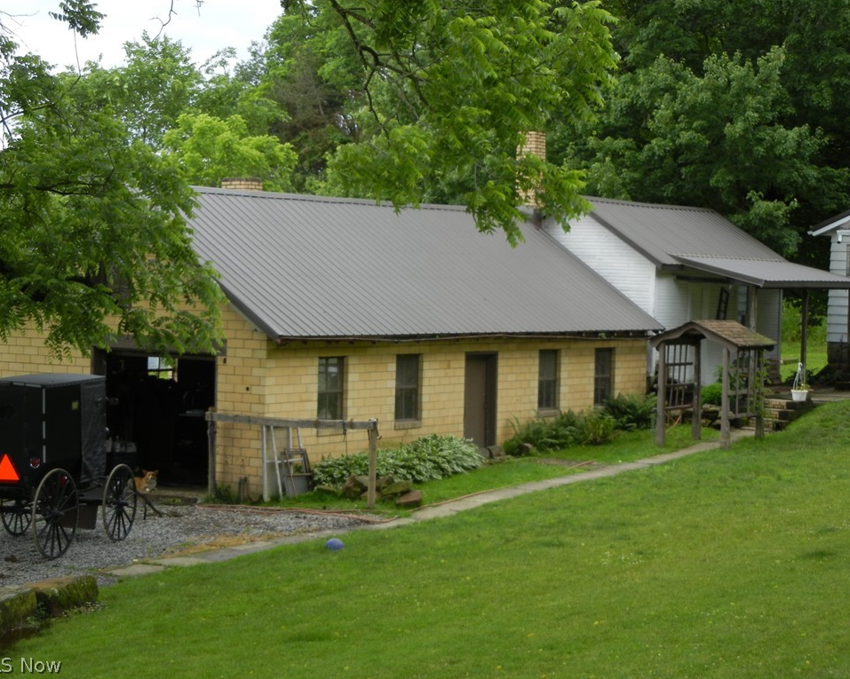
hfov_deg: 20.6
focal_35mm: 93
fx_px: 2339
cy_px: 339
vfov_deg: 16.5
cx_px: 424
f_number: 4.4
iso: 160
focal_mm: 16
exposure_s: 1/117
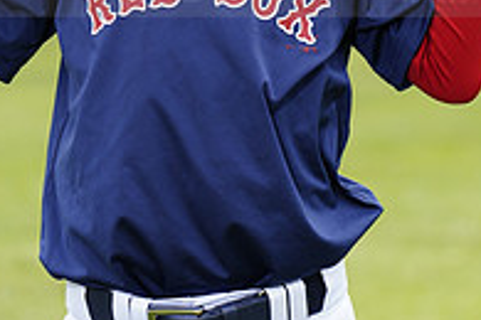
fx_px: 6106
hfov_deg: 4.5
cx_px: 128
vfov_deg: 3.0
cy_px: -55
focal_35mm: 457
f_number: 6.3
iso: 100
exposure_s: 1/250
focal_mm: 154
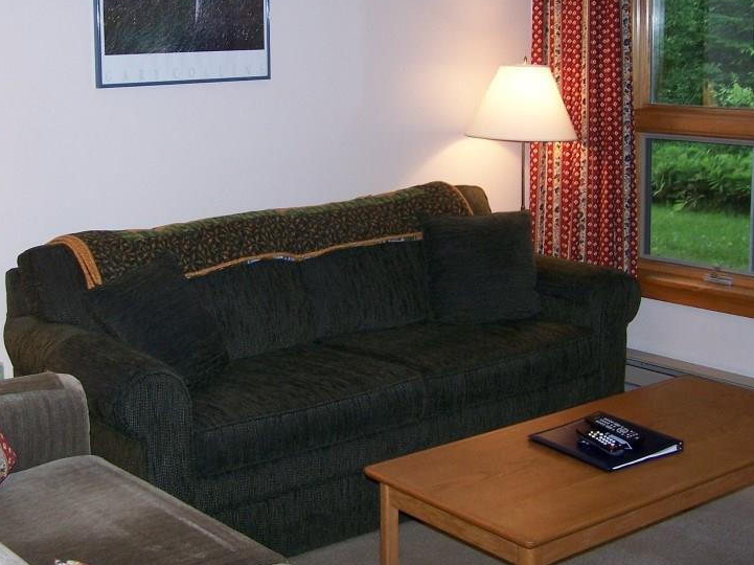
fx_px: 1176
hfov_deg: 35.5
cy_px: 174
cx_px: 340
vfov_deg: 26.8
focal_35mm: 54
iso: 140
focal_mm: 6.3
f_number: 2.8
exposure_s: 1/60
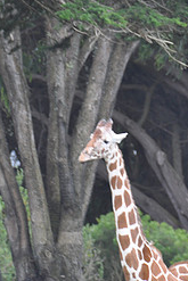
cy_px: 194
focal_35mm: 950
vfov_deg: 2.2
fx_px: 7431
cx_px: 125
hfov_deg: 1.4
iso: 320
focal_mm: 270
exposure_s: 1/250
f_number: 5.6
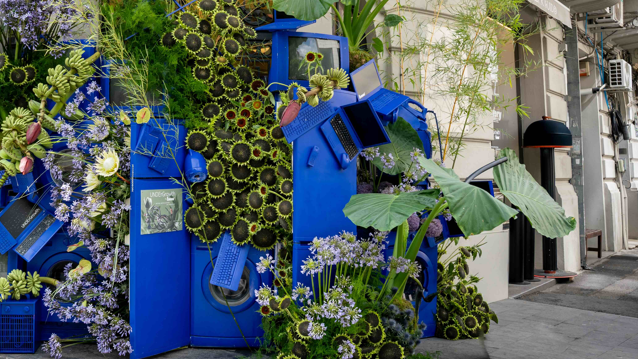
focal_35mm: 42
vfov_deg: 28.0
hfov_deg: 47.7
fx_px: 711
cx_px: 219
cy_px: 91
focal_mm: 24
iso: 200
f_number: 2.8
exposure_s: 1/1000
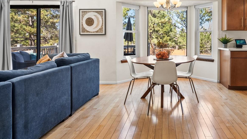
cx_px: 166
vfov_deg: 48.2
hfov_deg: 76.0
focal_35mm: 23
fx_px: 151
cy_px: 40
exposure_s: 1/100
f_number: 8
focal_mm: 16
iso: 200
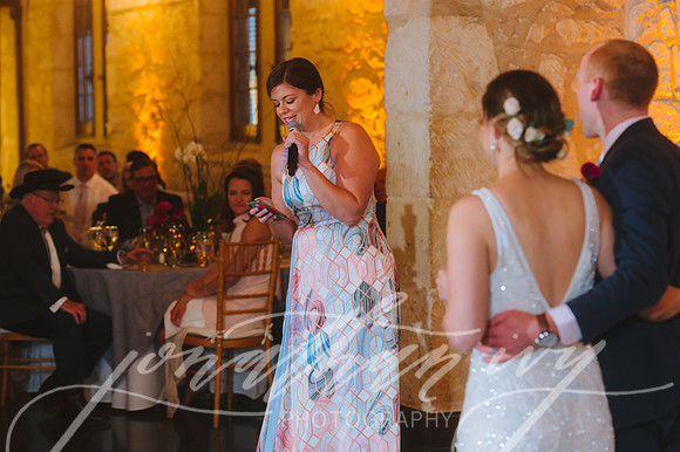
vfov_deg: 13.4
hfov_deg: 20.0
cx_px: 340
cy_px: 226
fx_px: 1925
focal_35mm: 102
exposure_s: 1/100
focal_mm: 102
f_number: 2.8
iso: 2500
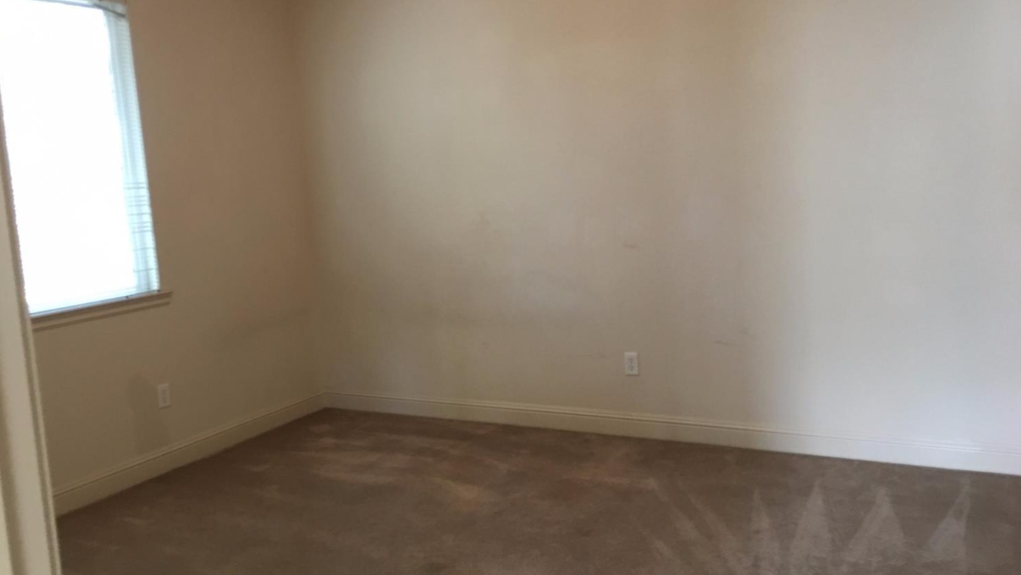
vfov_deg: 36.7
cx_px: 510
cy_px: 276
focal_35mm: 32
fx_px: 866
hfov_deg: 61.0
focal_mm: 4.15
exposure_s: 1/10
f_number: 2.2
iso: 100
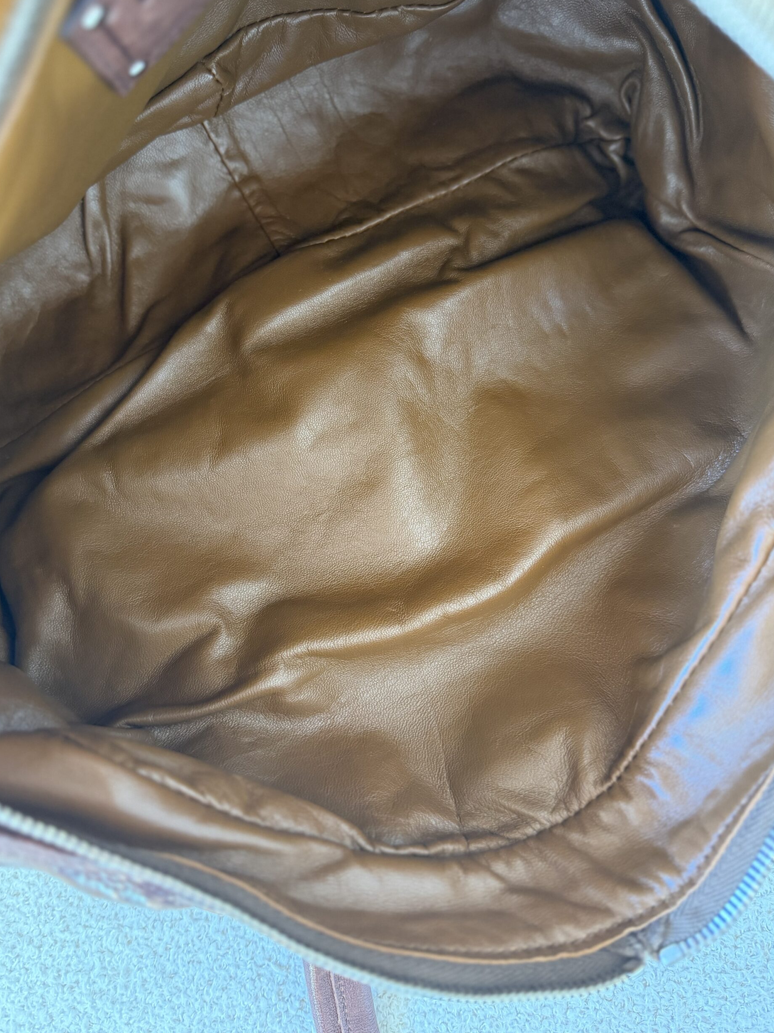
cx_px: 377
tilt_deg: -83.7
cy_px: 502
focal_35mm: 25
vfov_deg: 69.4
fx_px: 745
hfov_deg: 54.9
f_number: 1.78
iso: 500
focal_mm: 6.76
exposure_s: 1/60
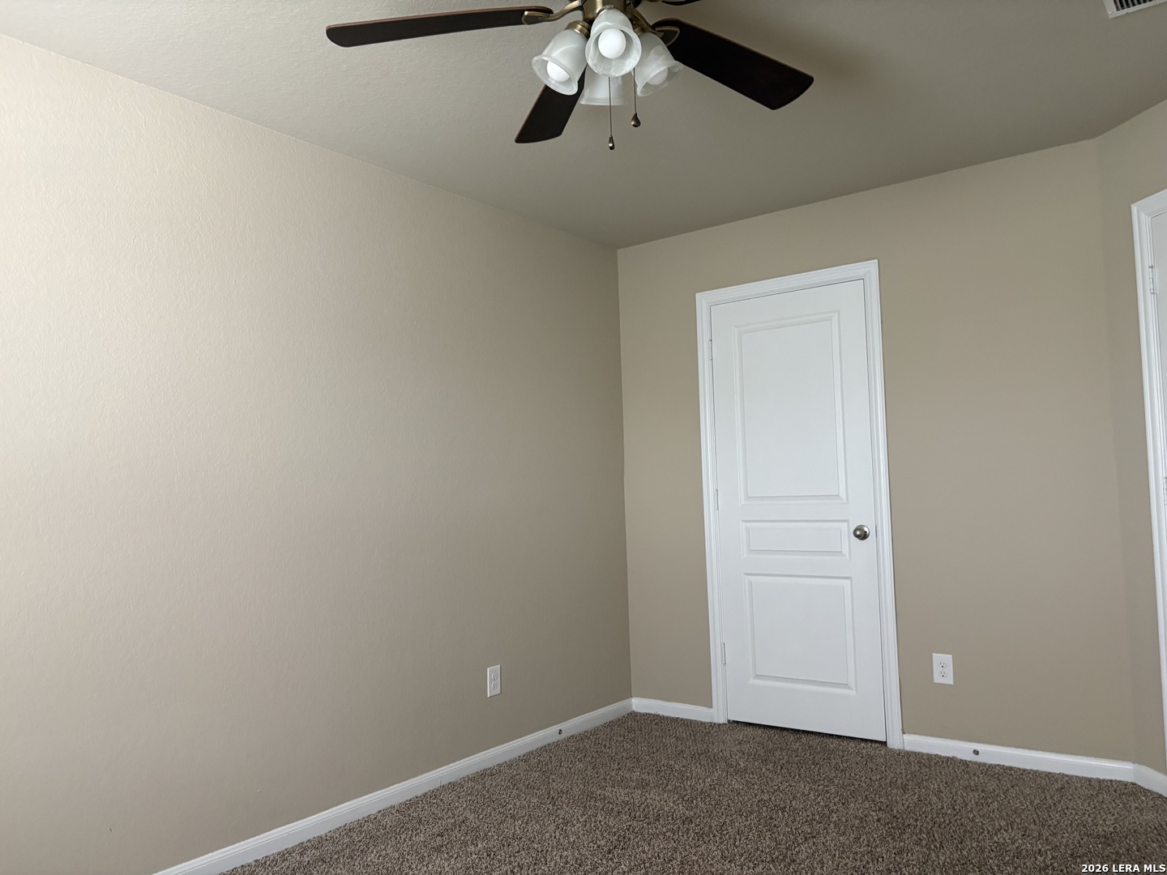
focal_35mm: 26
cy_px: 438
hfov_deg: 67.3
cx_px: 584
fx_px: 877
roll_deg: +2.7
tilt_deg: +2.9
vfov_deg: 53.1
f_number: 1.6
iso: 200
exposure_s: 1/60
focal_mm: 5.96
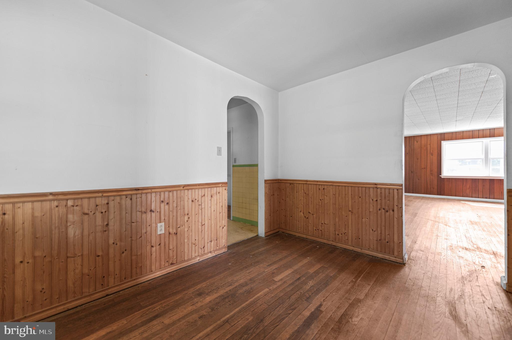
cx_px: 256
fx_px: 199
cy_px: 170
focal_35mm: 14
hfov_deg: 104.3
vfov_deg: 81.1
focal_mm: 14
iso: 560
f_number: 2.8
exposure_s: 1/125
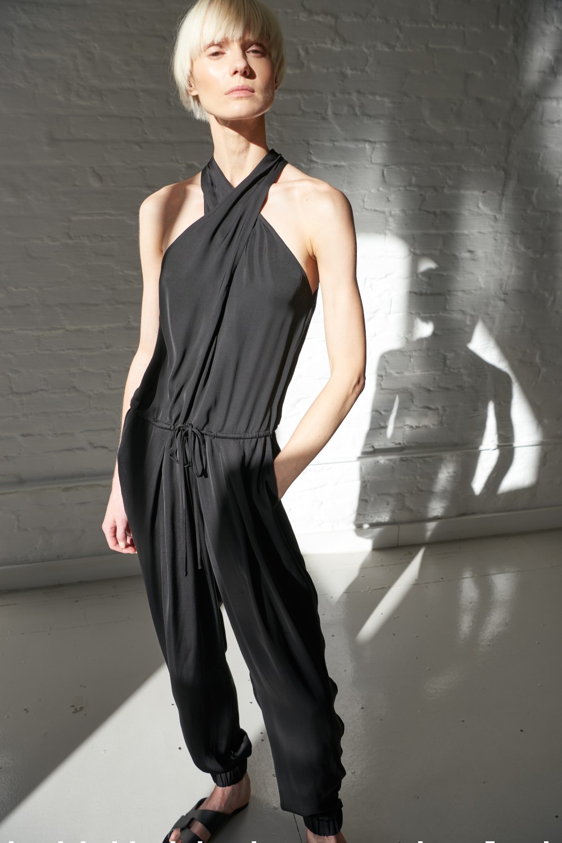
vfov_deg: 55.8
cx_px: 281
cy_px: 422
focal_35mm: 34
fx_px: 796
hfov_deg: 38.9
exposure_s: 1/200
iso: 64
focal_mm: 34
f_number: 5.6
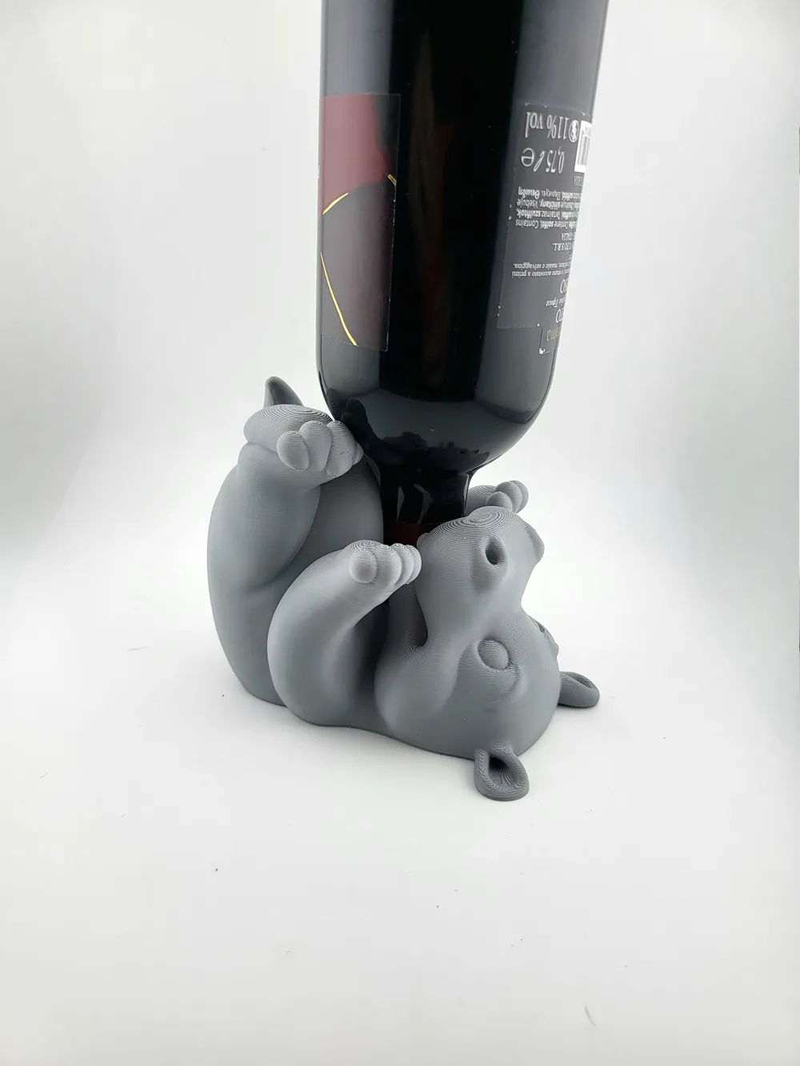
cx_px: 400
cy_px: 533
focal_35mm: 24
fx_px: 739
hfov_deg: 56.8
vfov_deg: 71.6
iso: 40
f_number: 1.8
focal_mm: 5
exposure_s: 1/1111
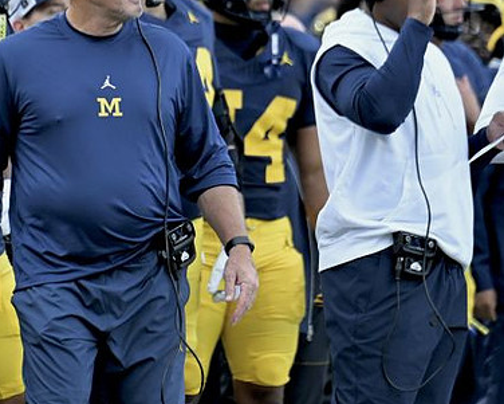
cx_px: 192
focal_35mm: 868
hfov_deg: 2.2
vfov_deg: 1.8
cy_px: 154
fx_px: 12951
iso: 2000
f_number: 5.6
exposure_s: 1/800
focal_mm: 400
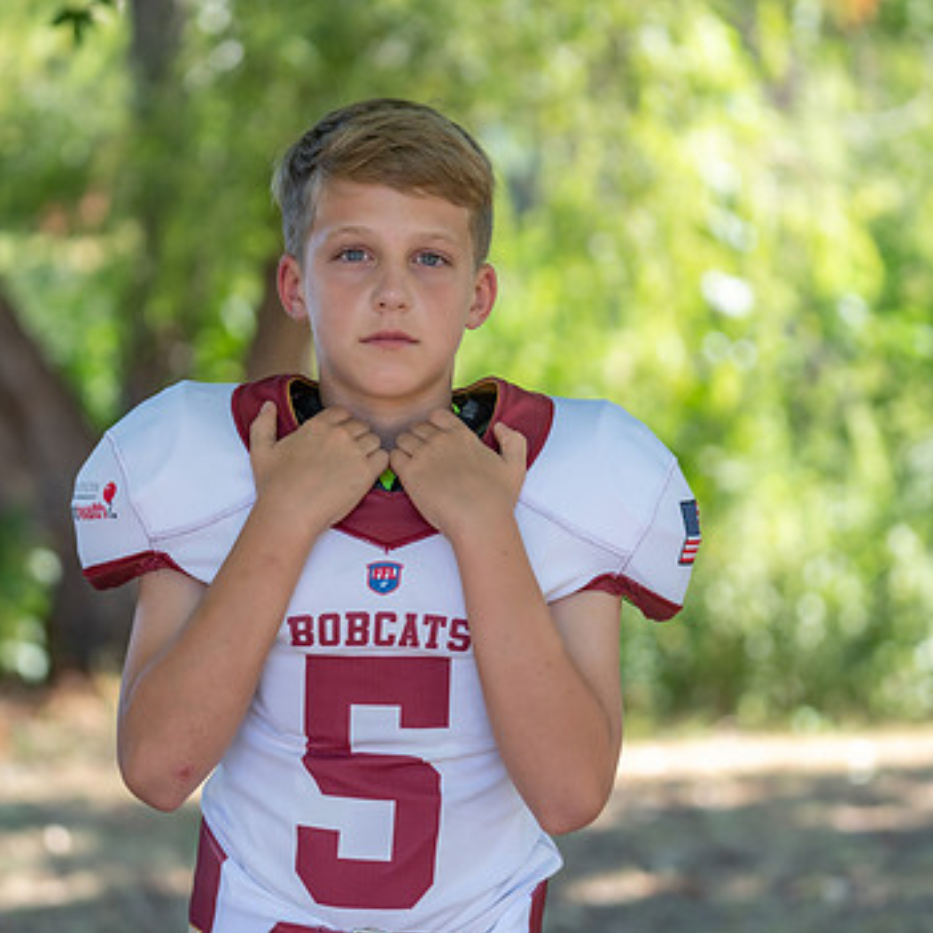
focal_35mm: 112
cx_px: 384
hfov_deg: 15.5
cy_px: 455
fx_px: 3415
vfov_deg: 15.6
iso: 160
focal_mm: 77
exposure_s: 1/320
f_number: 2.8
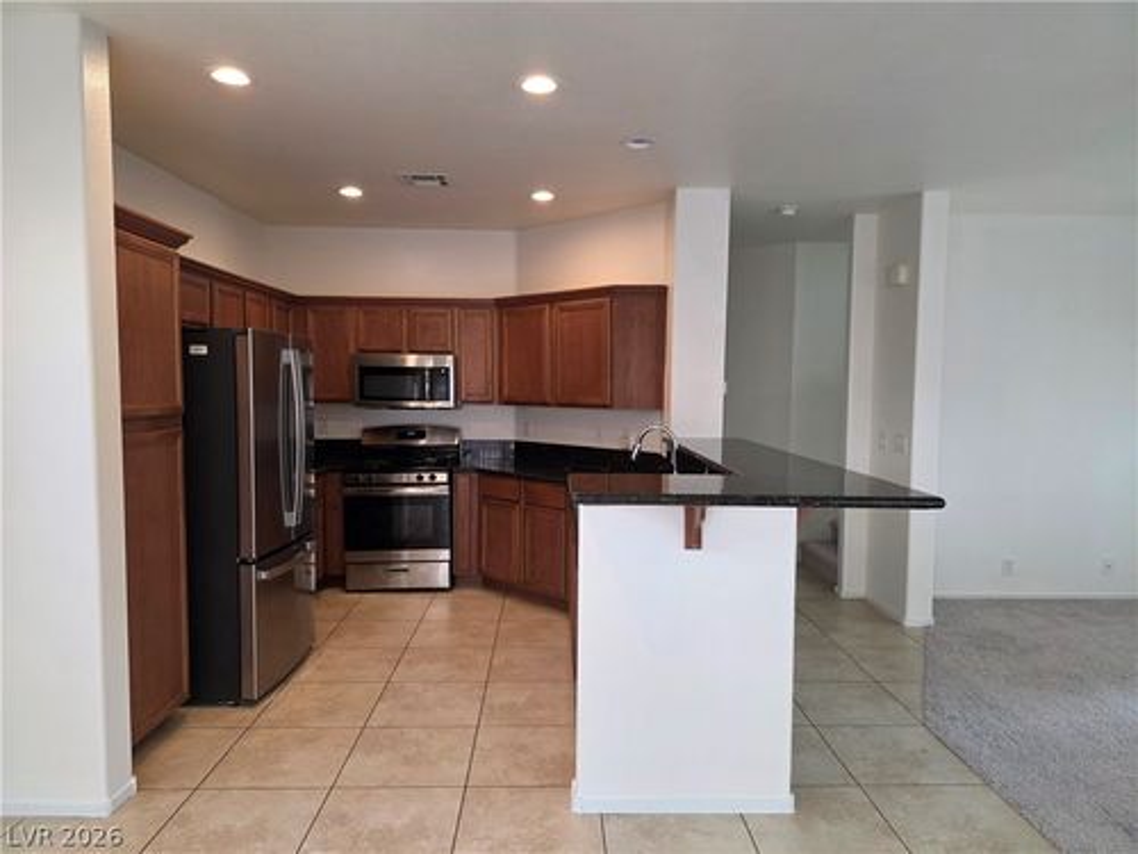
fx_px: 756
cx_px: 569
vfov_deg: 58.9
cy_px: 427
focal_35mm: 23
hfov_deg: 73.9
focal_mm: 6.3
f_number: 1.7
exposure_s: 1/120
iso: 200
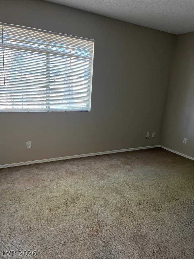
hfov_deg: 53.1
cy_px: 130
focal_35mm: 26
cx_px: 97
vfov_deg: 67.3
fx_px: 194
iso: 200
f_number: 1.6
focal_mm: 5.1
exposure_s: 1/60
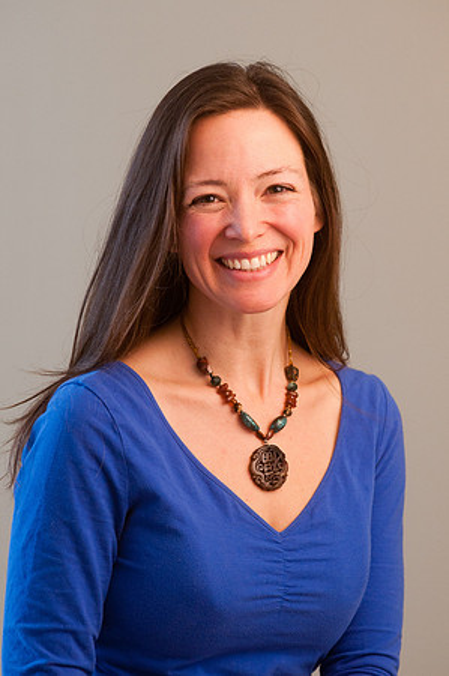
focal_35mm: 218
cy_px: 338
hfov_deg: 6.3
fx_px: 4078
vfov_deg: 9.5
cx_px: 224
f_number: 4
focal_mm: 145
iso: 640
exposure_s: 1/80
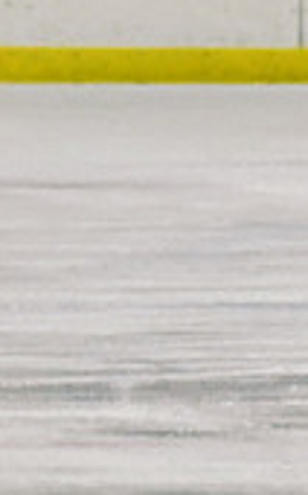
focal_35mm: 1008
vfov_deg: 2.1
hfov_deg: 1.3
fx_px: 13561
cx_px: 787
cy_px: 60
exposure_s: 1/1600
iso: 6400
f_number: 2.8
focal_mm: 145
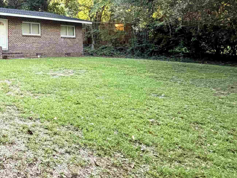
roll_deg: -0.6
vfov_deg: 39.8
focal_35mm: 33
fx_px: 226
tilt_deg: +6.1
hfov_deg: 42.0
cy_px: 17
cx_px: -32
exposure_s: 1/60
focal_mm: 2.22
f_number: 2.2
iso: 500
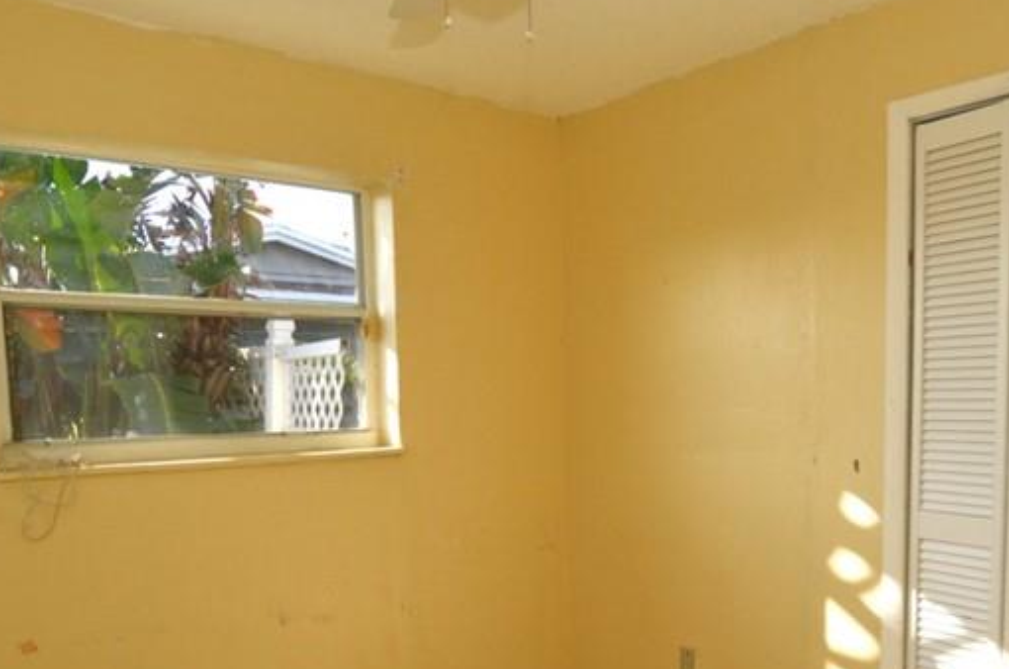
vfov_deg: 40.0
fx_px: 895
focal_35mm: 32
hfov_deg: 58.8
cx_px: 511
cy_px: 493
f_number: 8
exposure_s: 1/200
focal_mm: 10
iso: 100
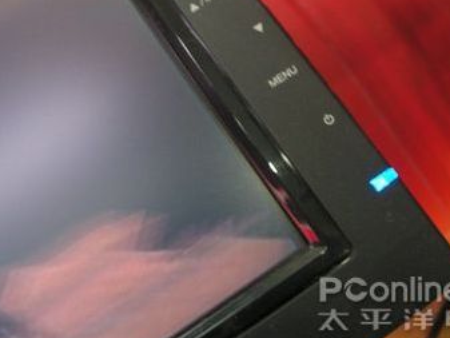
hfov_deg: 39.4
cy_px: 126
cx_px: 278
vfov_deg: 30.2
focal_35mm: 48
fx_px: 624
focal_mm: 6
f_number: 3.2
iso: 200
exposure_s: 1/3
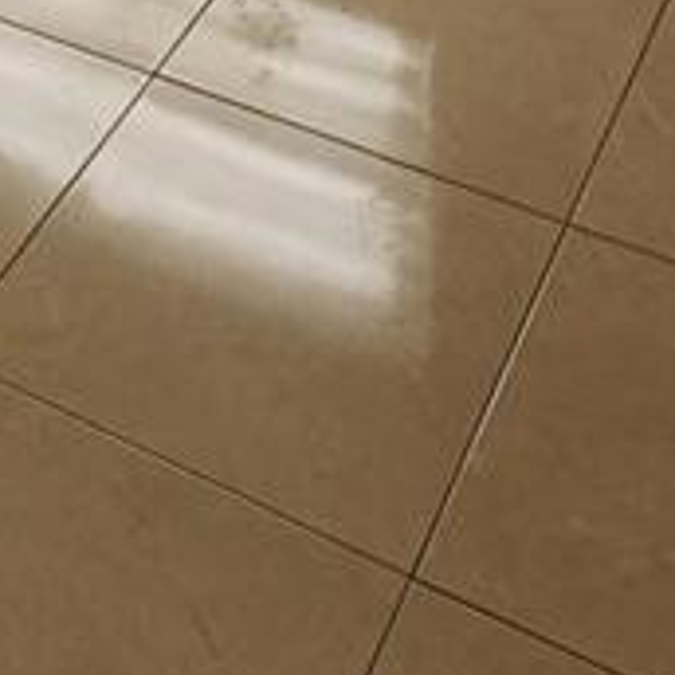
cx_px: -153
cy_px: -557
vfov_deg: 17.4
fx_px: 1765
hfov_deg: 20.2
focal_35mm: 80
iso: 64
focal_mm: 2.2
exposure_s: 1/120
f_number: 2.2
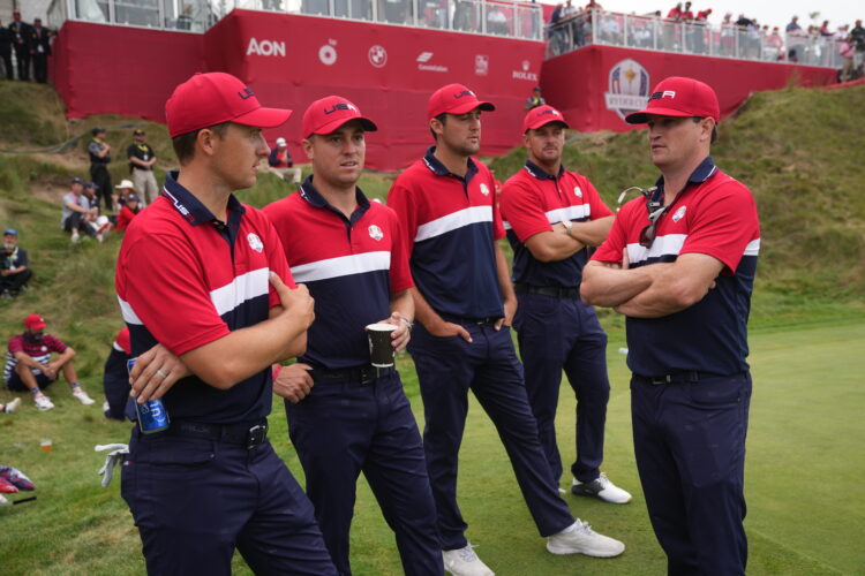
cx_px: 432
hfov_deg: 54.4
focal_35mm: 35
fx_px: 841
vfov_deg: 37.9
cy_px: 288
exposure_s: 1/400
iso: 320
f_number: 4
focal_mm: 35
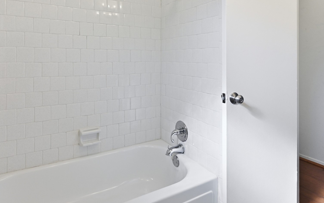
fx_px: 201
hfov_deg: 77.6
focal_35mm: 23
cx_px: 148
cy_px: 58
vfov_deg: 51.8
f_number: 8
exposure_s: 1/160
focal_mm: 15.5
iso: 400
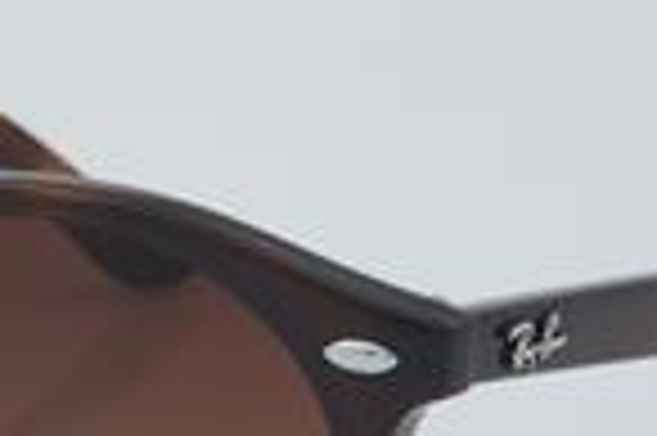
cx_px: 72
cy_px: 423
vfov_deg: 6.7
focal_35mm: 205
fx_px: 3737
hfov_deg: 10.0
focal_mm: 50
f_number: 29
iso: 100
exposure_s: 1/4
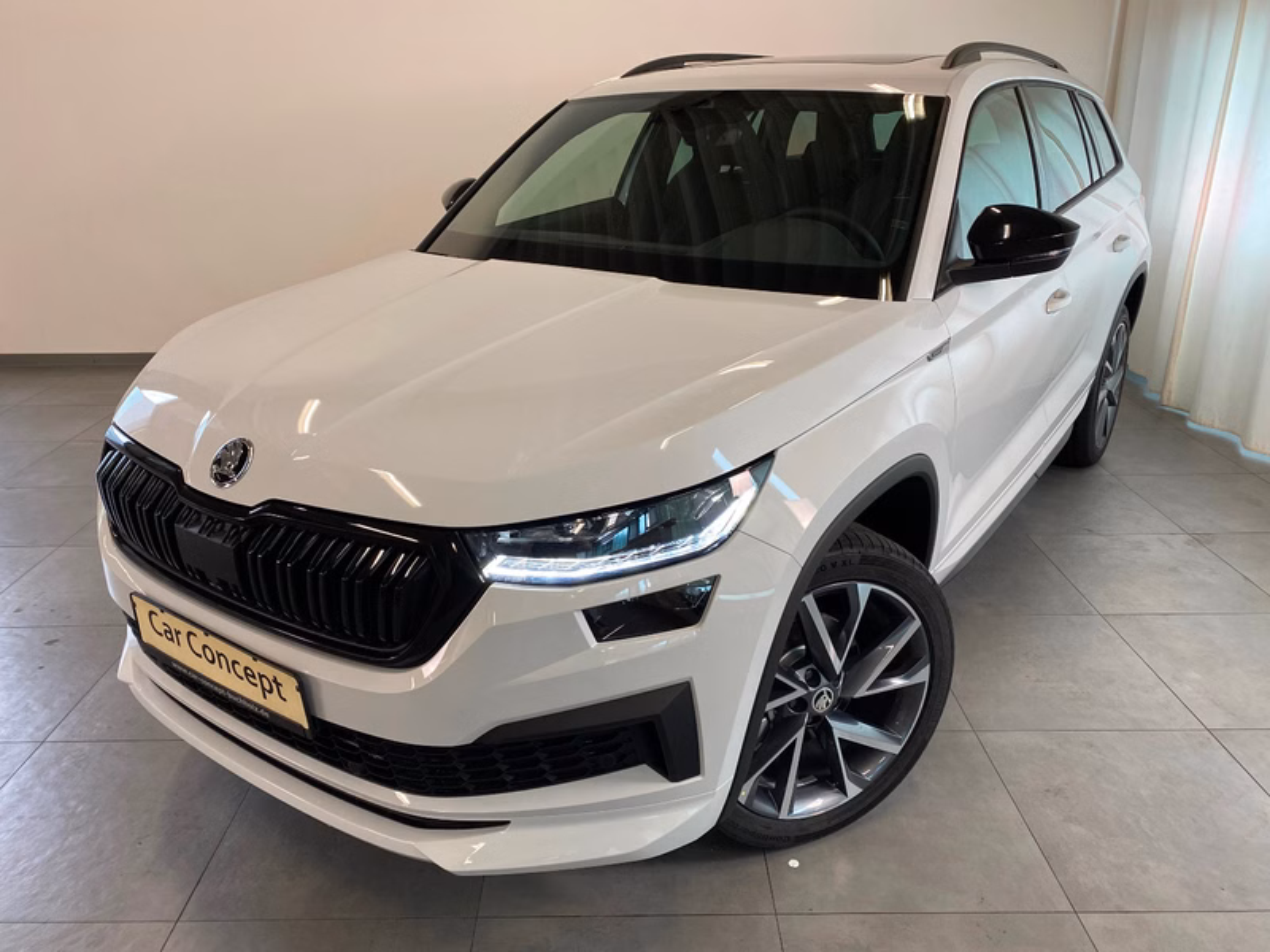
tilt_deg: -22.0
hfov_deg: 67.3
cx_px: 635
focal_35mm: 26
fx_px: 954
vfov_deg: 53.1
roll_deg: +0.5
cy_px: 476
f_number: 1.8
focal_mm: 4.25
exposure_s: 1/100
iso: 100
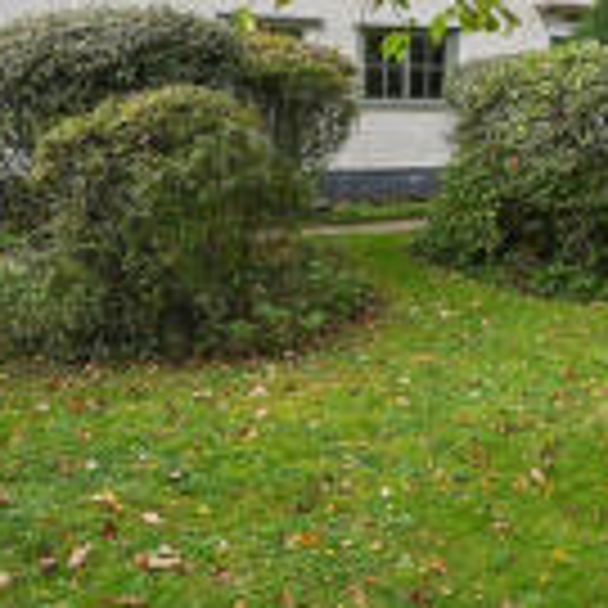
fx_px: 835
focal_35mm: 42
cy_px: 101
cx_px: 365
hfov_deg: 39.9
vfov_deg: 38.2
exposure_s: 1/400
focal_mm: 14
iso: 500
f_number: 8
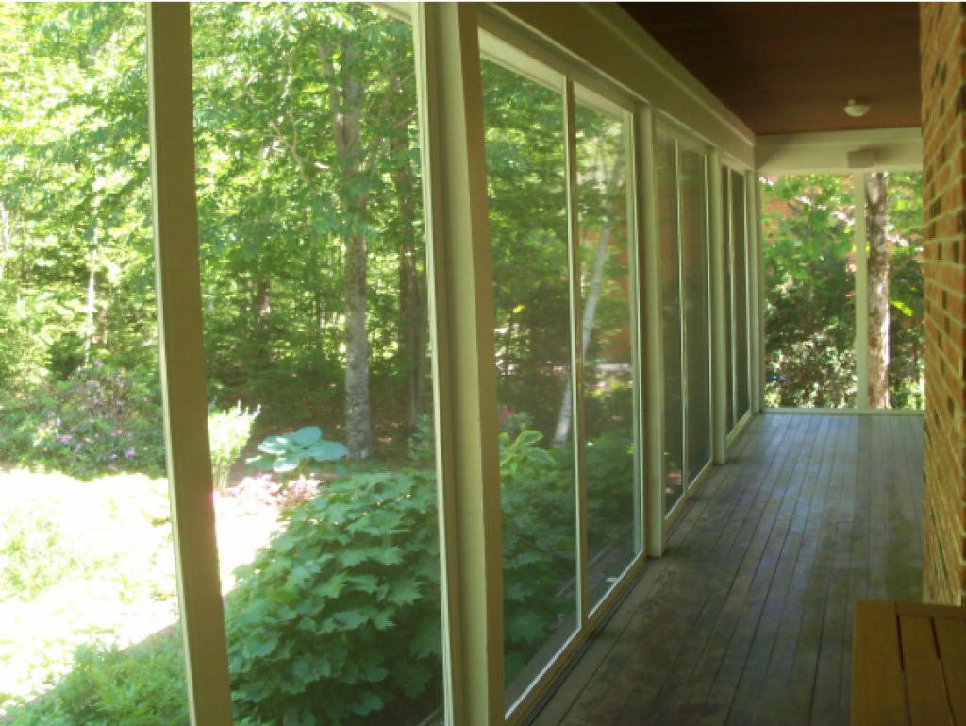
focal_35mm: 35
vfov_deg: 40.7
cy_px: 363
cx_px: 483
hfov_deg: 52.6
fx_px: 977
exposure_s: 1/30
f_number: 3
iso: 100
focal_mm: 6.3
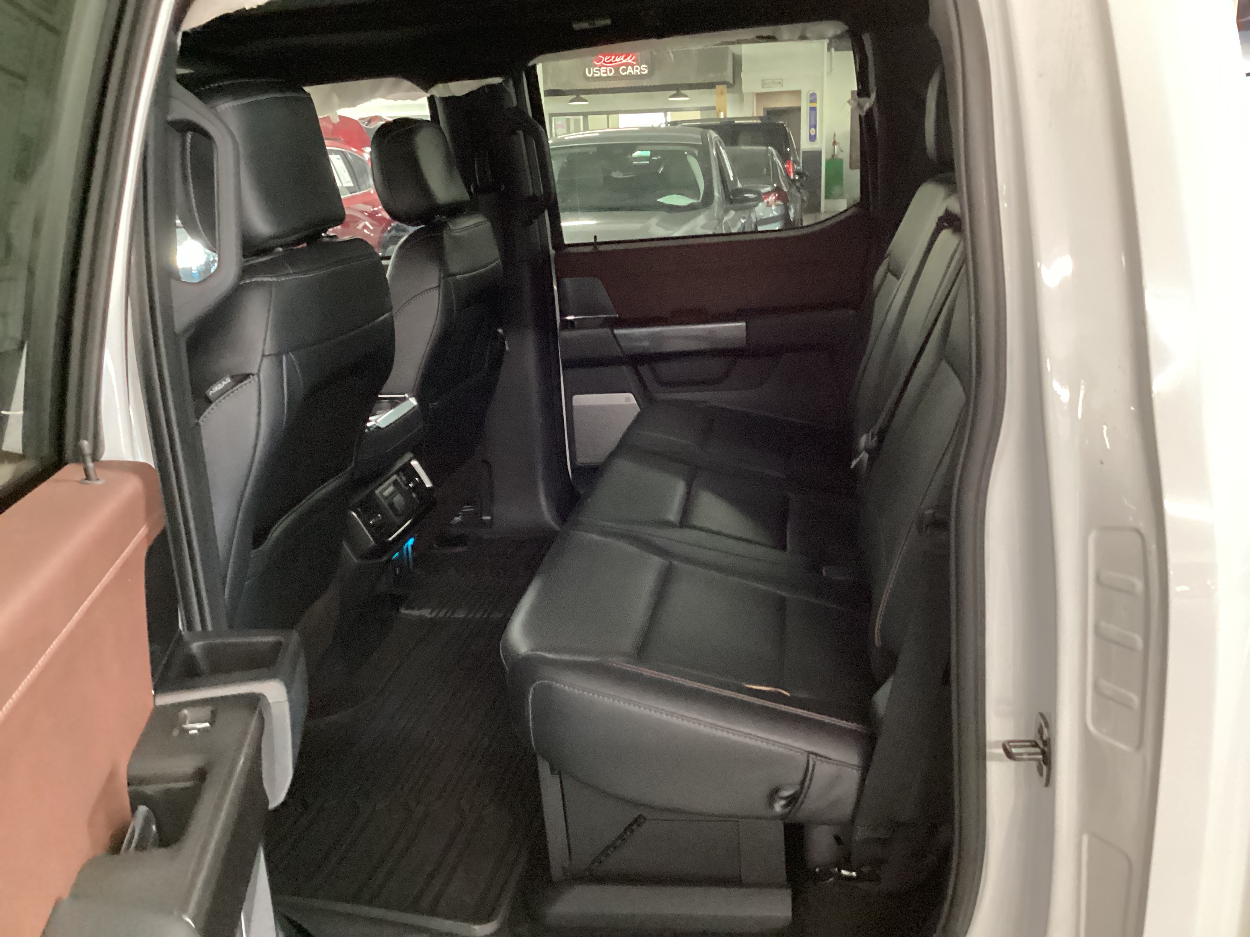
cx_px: 625
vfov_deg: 45.4
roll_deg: +1.5
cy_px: 468
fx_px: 1119
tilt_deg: -16.2
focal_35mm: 31
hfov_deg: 58.4
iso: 800
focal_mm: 3.3
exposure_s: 1/24
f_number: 2.4
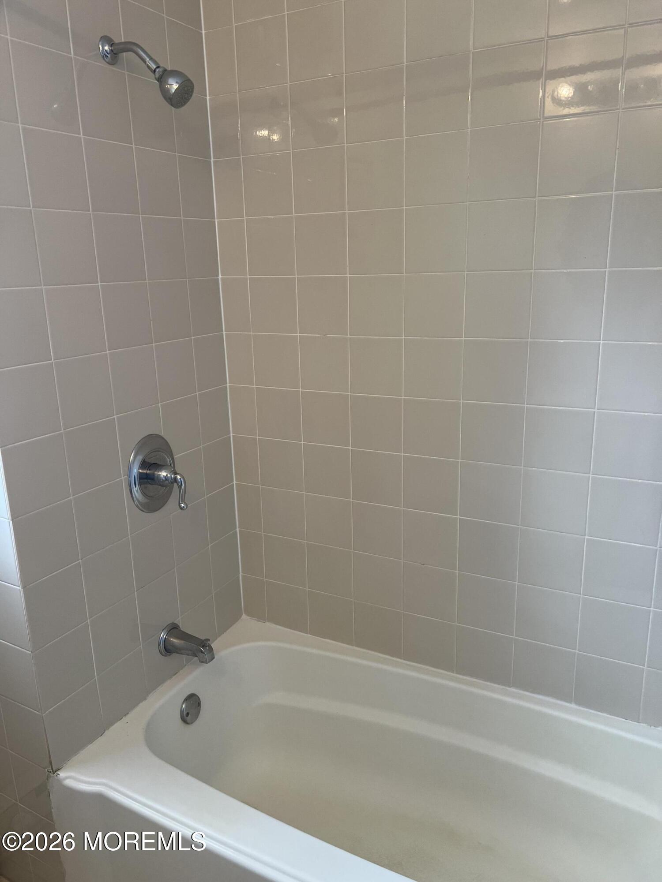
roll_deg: +1.1
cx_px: 331
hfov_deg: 53.1
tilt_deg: -14.7
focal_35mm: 26
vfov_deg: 67.3
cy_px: 441
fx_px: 663
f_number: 1.5
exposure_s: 1/120
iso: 125
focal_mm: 5.7
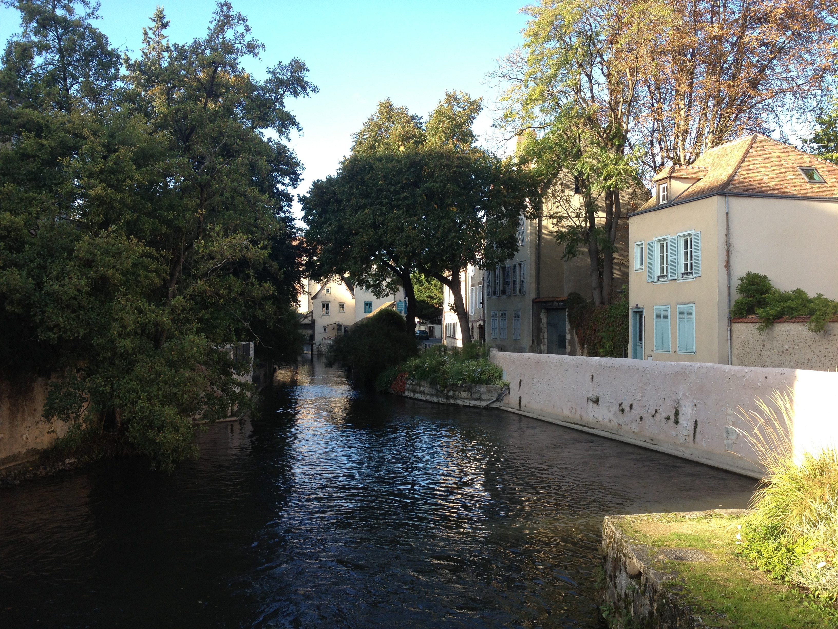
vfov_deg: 40.7
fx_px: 847
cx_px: 419
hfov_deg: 52.6
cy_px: 314
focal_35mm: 35
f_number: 2.4
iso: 50
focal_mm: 4.28
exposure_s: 1/289
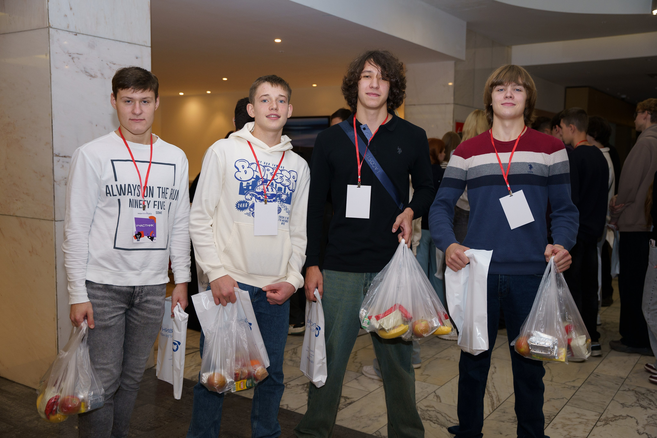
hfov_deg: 54.4
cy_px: 219
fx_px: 639
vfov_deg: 37.9
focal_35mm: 35
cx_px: 328
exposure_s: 1/250
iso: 800
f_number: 3.2
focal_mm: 35
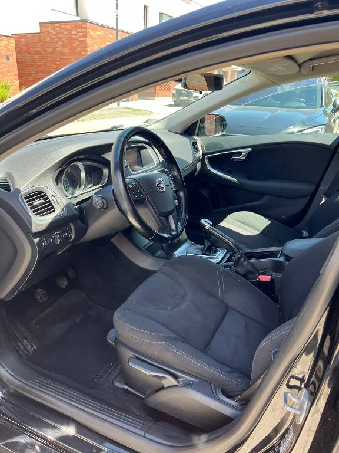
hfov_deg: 53.1
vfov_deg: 67.3
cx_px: 170
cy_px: 226
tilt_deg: -22.4
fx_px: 339
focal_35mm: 26
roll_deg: -3.1
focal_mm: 5.7
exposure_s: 1/236
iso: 40
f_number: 1.5
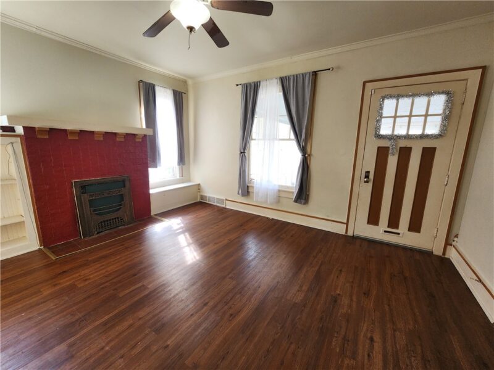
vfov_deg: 89.9
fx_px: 186
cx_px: 247
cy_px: 185
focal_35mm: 13
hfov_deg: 106.2
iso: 125
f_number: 2.2
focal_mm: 2.2
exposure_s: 1/60
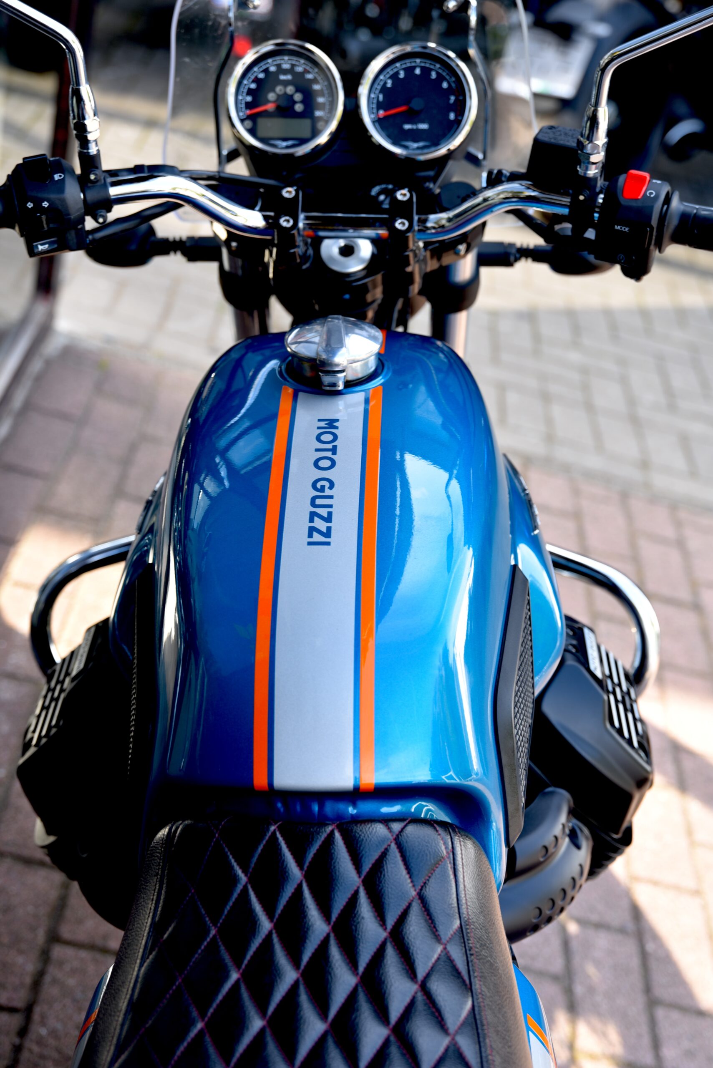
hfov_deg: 26.0
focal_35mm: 52
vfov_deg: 38.2
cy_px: 534
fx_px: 1543
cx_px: 356
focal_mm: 52
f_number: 4
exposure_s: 1/60
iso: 100
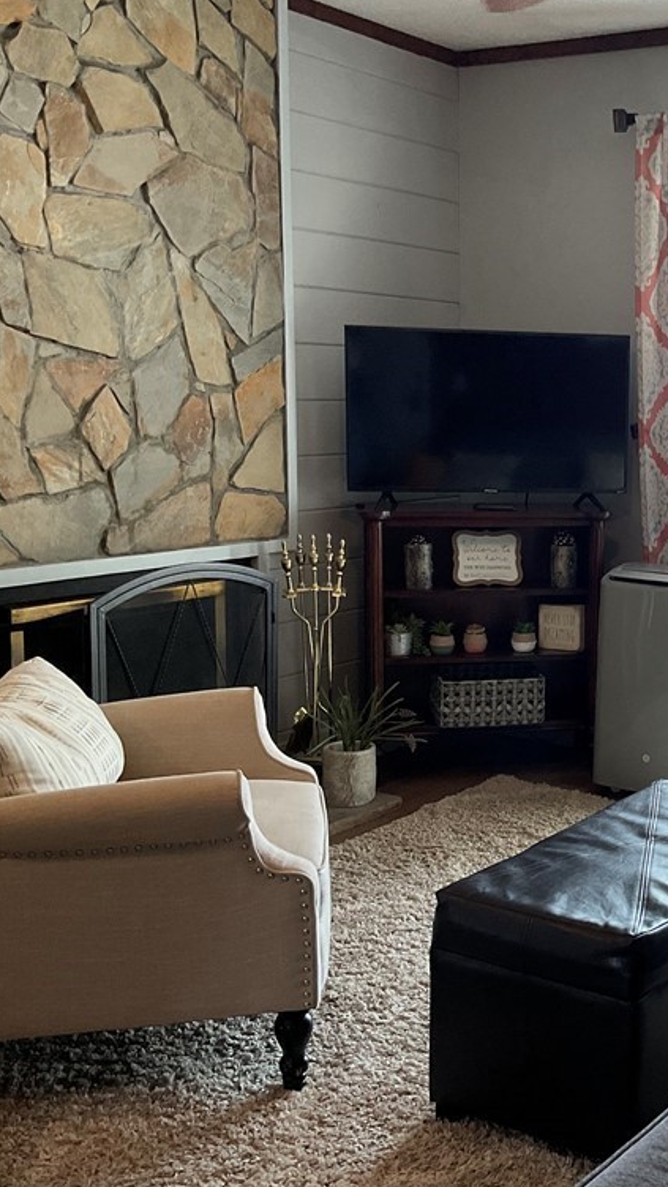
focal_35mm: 43
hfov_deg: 26.5
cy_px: 584
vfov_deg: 47.4
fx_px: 1354
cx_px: 640
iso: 40
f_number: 1.8
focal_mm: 3
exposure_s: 1/120
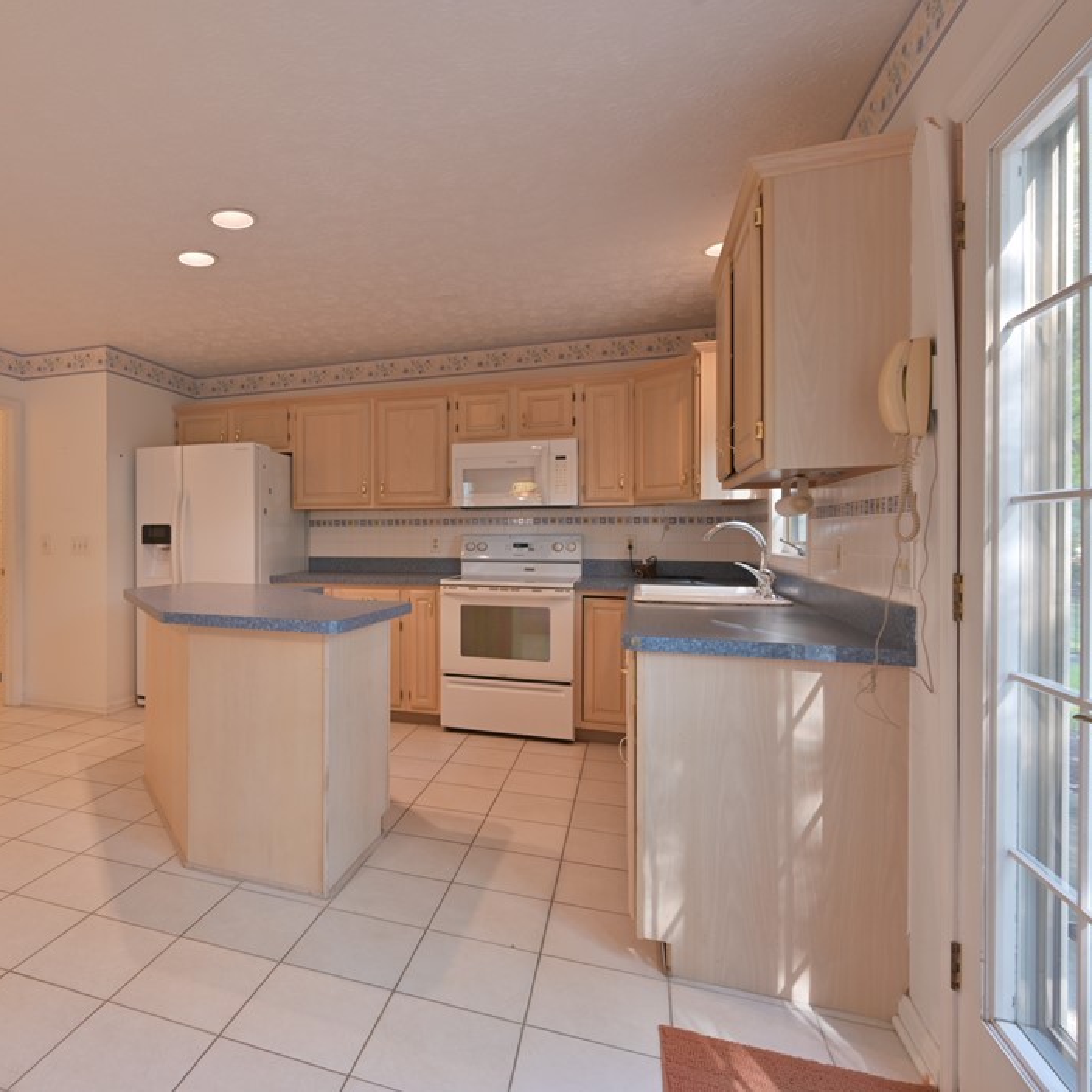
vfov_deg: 72.1
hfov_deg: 68.9
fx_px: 749
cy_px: 536
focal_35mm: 21
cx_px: 317
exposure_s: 1/4
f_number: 9
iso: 400
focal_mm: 16
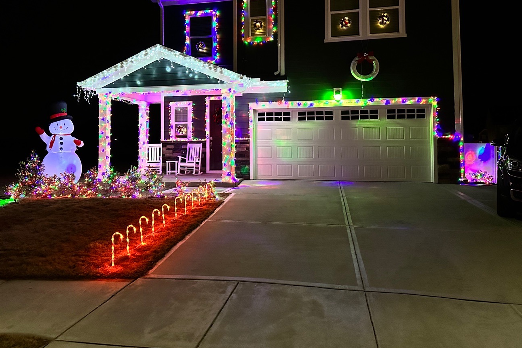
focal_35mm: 29
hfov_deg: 63.4
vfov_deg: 44.4
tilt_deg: +3.2
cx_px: 225
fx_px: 421
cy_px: 122
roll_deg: +0.3
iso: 1250
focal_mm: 6.86
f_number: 1.78
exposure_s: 1/30
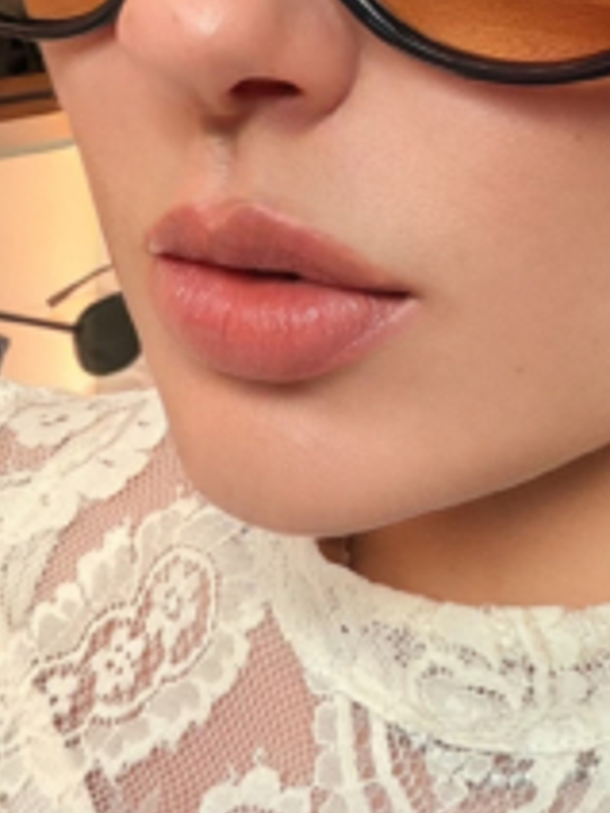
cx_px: 370
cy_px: 182
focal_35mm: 84
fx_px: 1974
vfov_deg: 23.0
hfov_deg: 17.6
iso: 64
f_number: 1.9
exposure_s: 1/121
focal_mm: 2.71
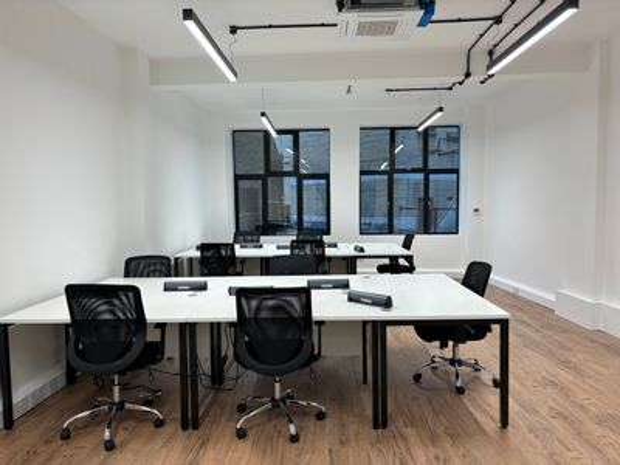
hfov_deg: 67.3
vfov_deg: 53.1
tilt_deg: -3.9
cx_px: 310
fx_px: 466
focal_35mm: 26
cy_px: 232
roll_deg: +0.8
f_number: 1.6
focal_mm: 5.96
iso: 64
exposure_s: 1/100
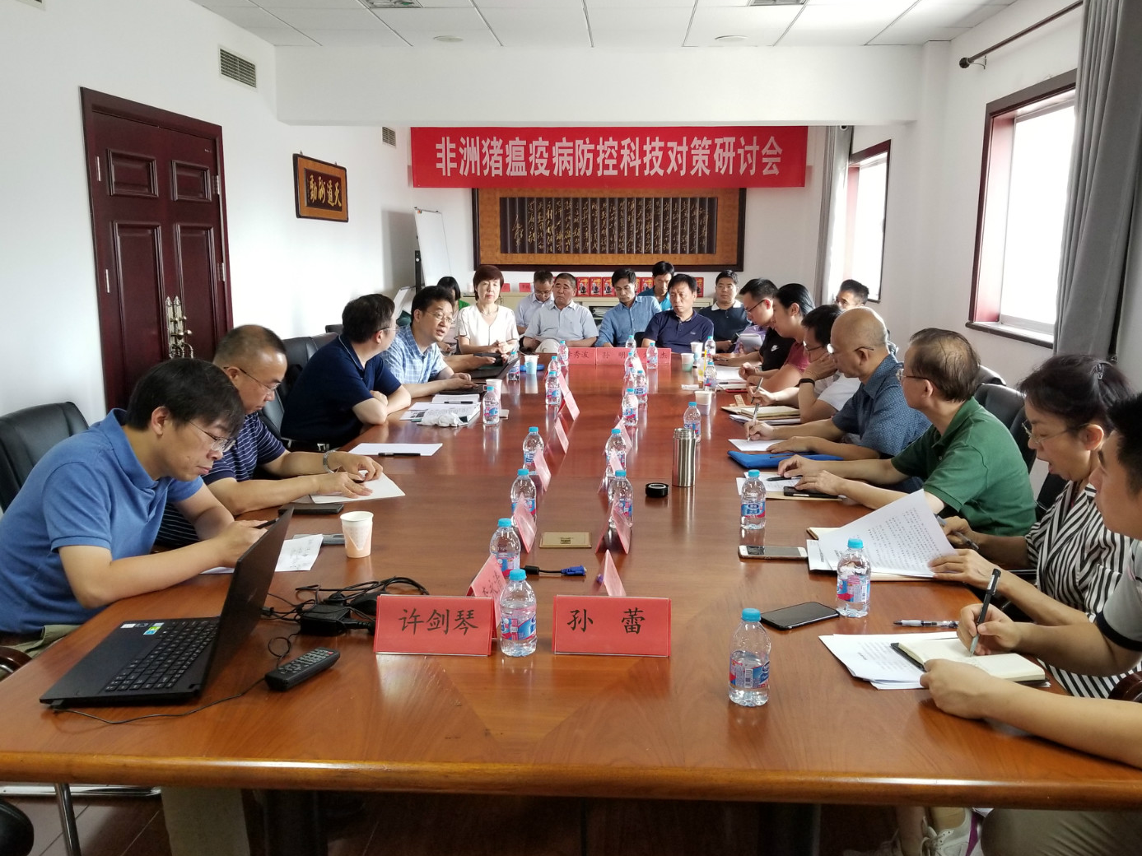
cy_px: 436
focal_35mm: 30
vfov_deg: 46.8
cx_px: 599
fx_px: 990
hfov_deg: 59.9
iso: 160
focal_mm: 4.25
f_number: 1.7
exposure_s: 1/50
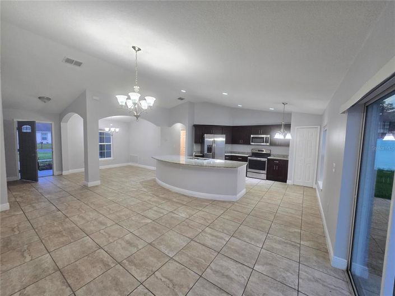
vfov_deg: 89.9
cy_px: 148
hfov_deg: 106.2
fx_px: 148
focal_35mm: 13
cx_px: 198
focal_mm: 1.7
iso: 160
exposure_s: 1/60
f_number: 2.2
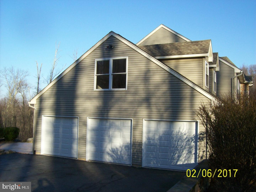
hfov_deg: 51.4
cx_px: 128
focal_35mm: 36
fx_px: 266
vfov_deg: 39.7
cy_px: 96
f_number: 4.8
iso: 80
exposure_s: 1/285
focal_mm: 6
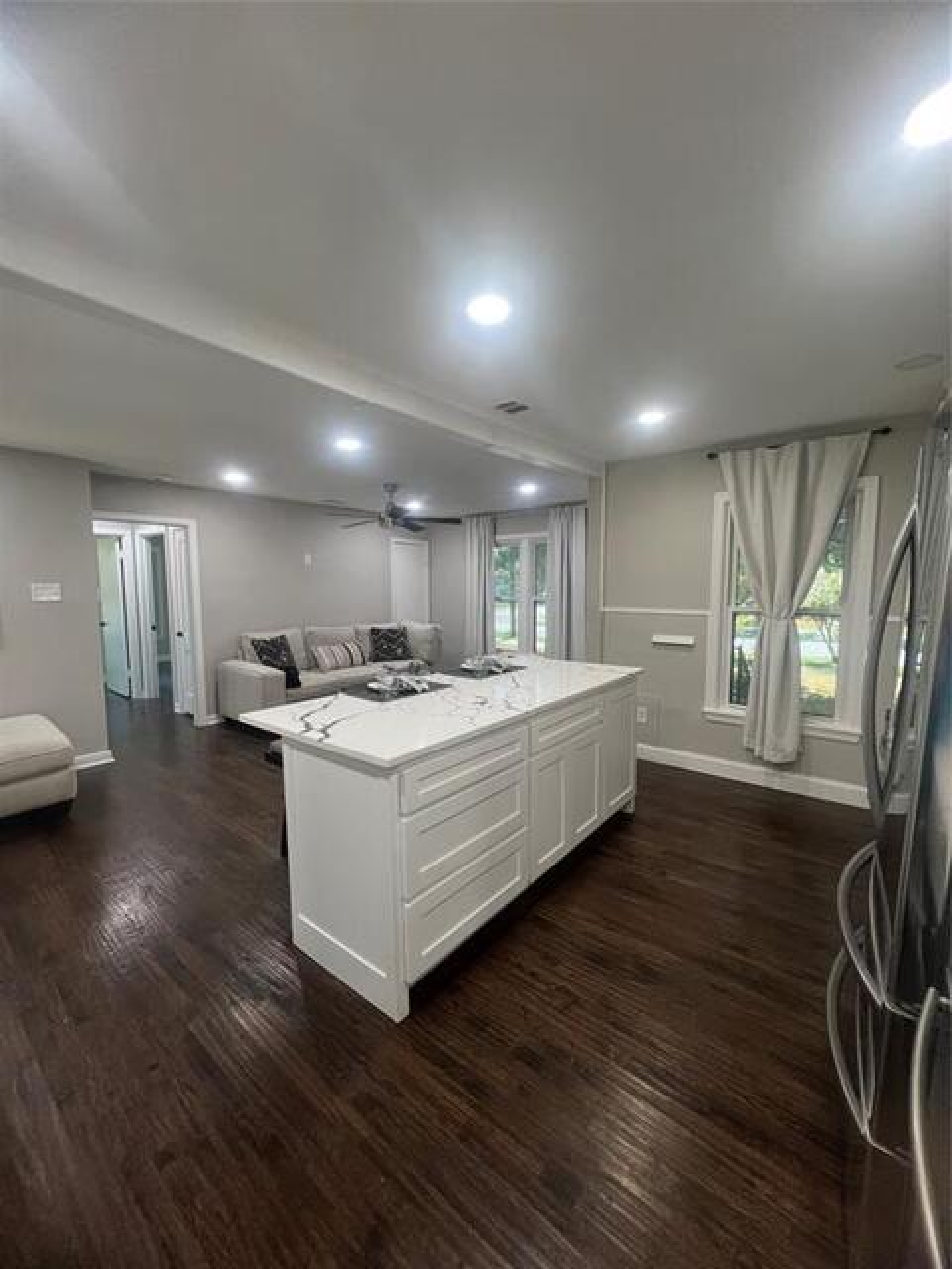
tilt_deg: -5.1
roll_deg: +1.2
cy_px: 634
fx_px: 477
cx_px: 476
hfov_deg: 89.9
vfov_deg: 106.2
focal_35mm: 13
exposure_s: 1/60
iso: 160
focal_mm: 1.57
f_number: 1.8
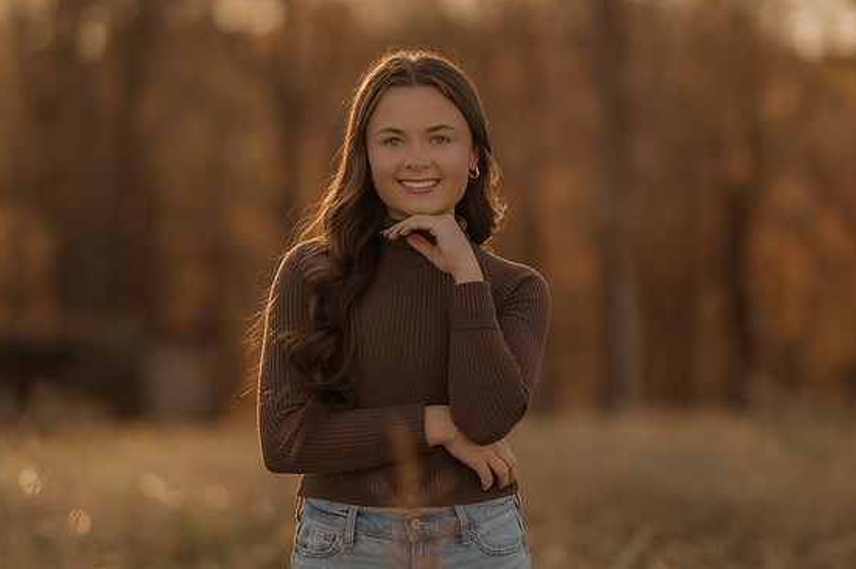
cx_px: 408
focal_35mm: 134
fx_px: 3184
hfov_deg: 15.3
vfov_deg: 10.2
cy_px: 284
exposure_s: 1/1250
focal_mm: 85
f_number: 1.4
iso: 200
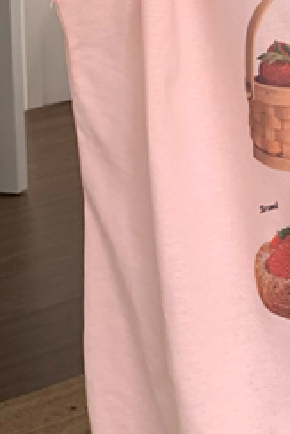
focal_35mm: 118
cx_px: 610
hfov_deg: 10.5
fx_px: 1424
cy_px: -48
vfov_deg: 16.8
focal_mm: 4.25
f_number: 1.8
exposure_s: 1/121
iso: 50
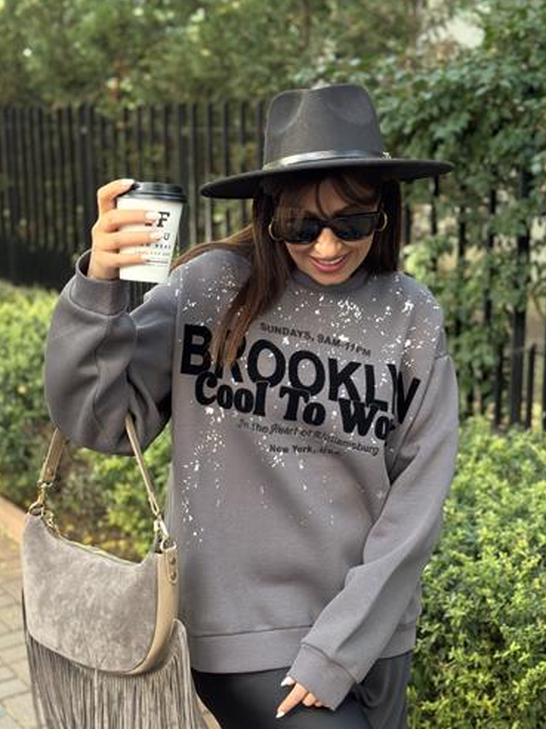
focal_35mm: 52
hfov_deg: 28.0
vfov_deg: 36.8
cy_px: 377
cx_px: 286
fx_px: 1094
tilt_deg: -12.4
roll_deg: -0.3
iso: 64
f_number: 1.78
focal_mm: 6.76
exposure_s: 1/121
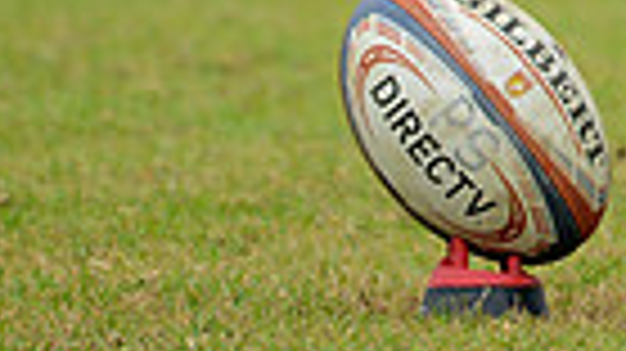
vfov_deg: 0.7
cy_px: -479
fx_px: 30375
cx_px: 955
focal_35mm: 1831
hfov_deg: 1.2
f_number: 4
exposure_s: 1/1000
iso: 800
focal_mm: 420
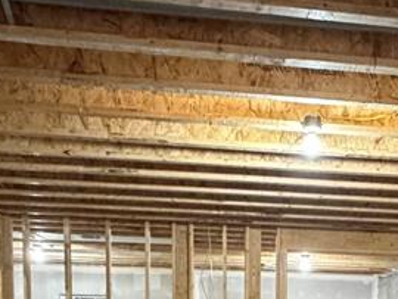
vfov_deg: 24.0
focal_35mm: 53
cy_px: 396
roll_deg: -1.0
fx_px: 610
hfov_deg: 35.4
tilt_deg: -4.6
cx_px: 296
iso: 1000
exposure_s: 1/40
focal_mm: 2.22
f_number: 2.2
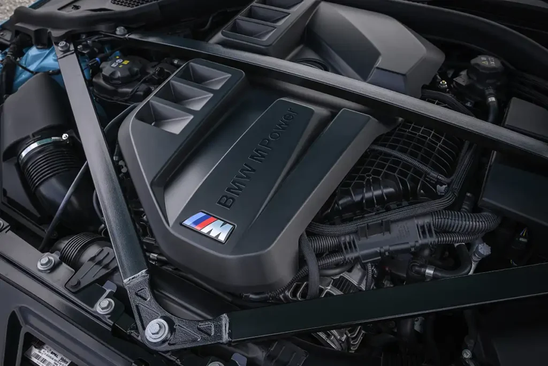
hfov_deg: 61.9
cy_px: 183
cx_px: 274
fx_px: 457
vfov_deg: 43.6
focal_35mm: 30
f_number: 11
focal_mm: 30
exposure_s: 1/80
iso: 160
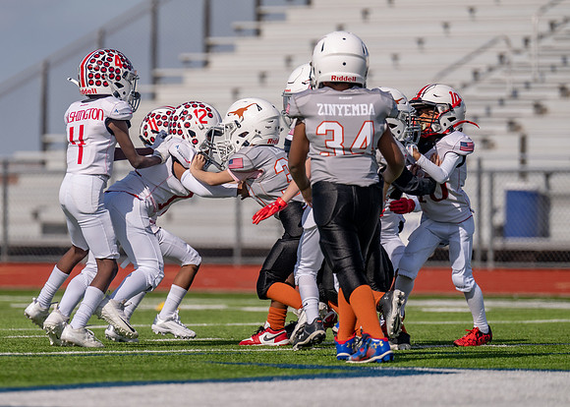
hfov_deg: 5.4
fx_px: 6039
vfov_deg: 3.9
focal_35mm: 373
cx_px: 202
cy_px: 195
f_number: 4
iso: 125
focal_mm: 280
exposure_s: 1/2500
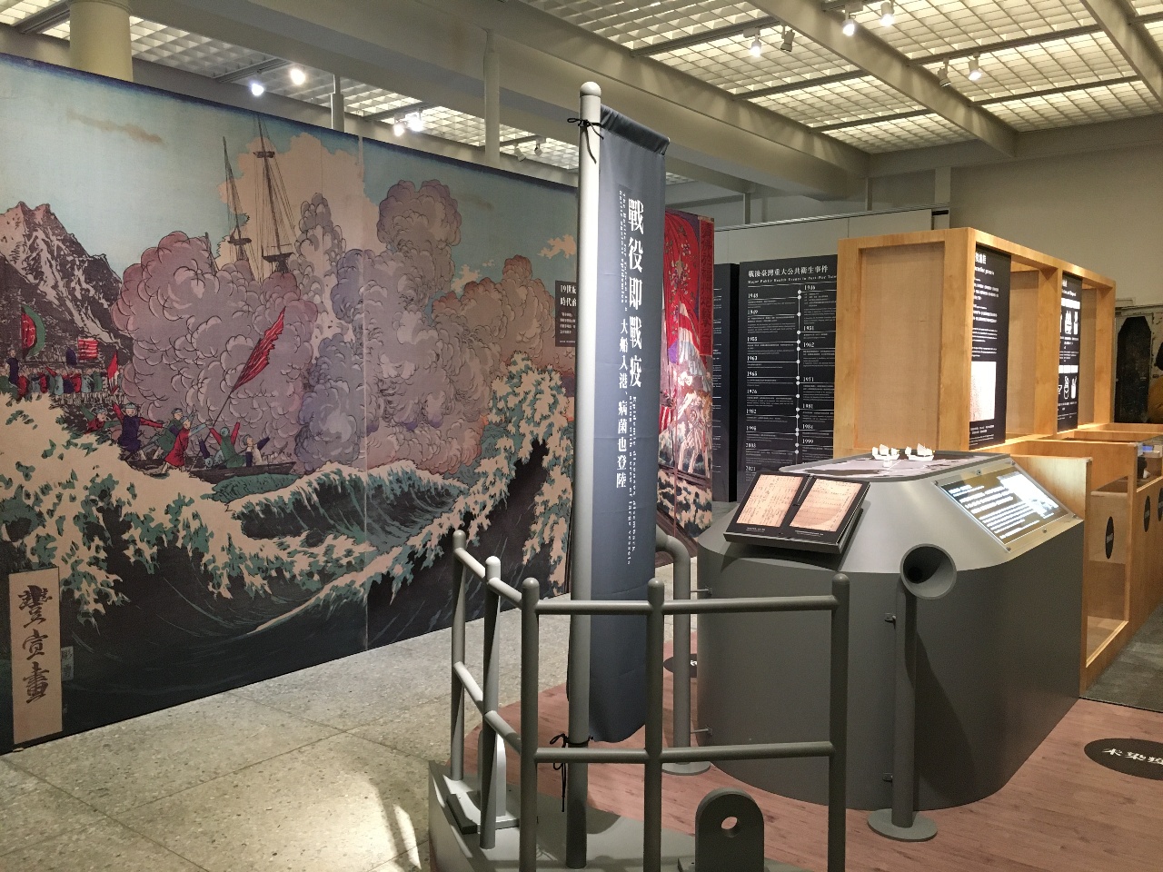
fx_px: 974
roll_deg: +0.6
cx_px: 582
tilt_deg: -3.3
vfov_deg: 48.2
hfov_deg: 61.7
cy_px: 436
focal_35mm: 29
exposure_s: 1/30
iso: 160
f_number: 2.2
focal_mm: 4.15
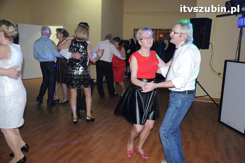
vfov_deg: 41.6
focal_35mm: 32
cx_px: 122
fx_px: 214
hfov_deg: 59.5
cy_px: 82
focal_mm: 21
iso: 1250
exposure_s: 1/60
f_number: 4.5
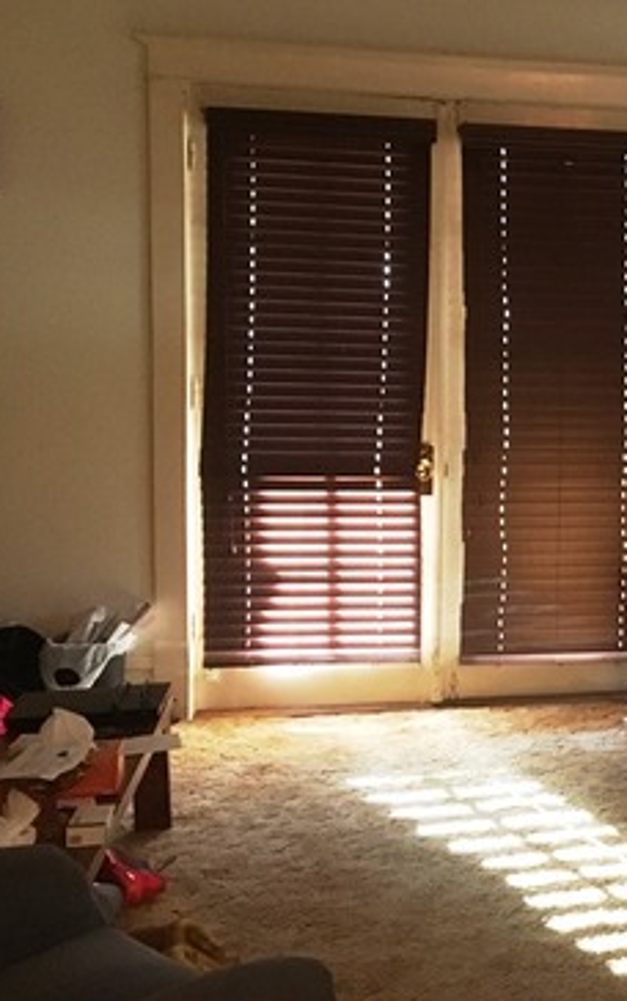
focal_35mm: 54
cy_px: 418
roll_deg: -2.5
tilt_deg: -5.9
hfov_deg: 21.6
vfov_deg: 37.4
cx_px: 820
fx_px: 1474
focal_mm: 4.15
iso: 200
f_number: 2.2
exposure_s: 1/30
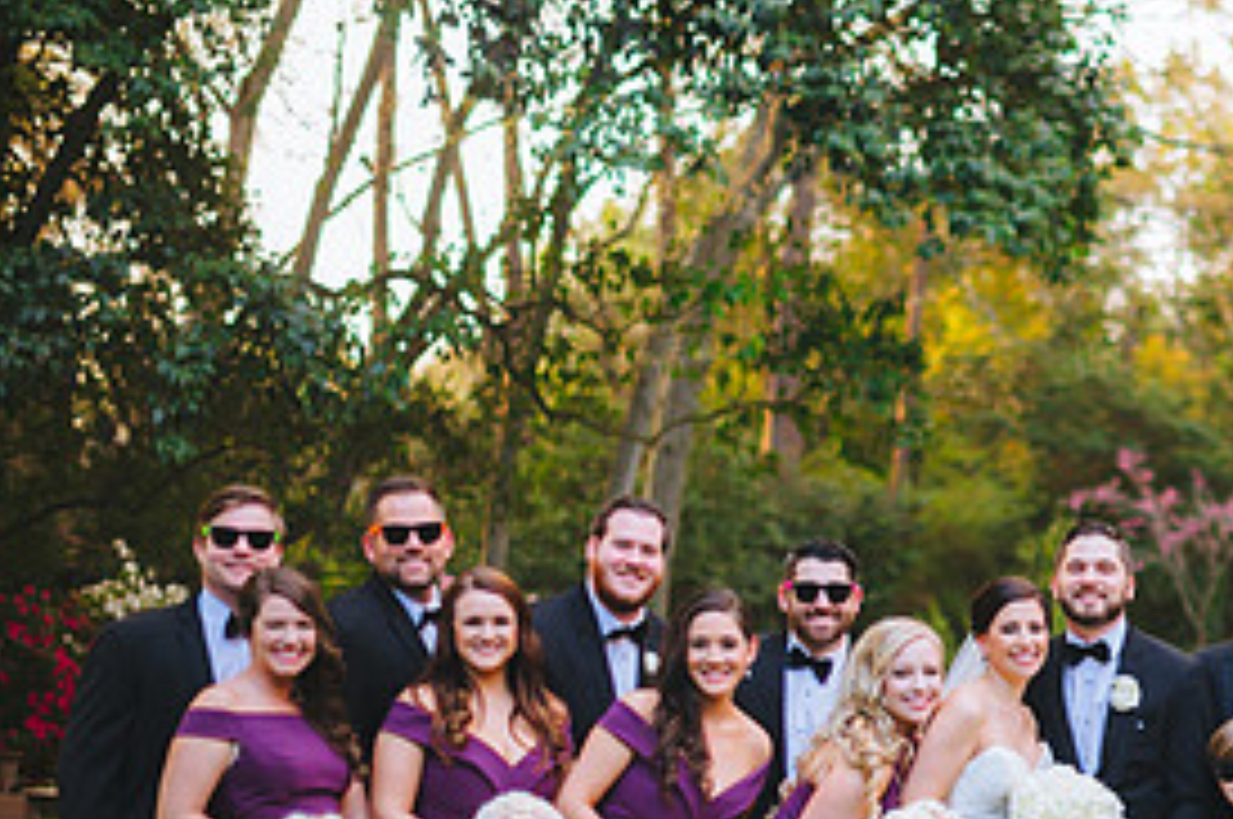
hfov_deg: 18.9
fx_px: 3626
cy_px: 760
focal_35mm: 106
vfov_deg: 12.8
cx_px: 1184
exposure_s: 1/400
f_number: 1.8
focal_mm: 50
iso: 400
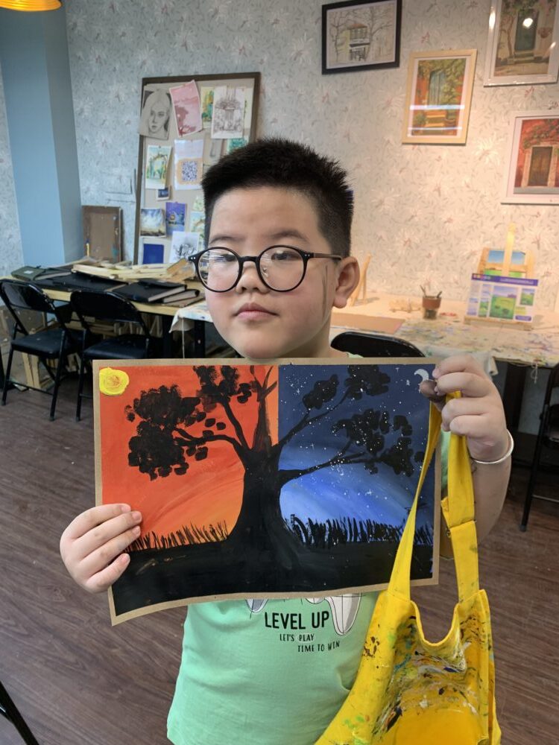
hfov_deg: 53.1
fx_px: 560
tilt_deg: -17.6
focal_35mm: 26
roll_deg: -0.7
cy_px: 372
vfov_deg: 67.3
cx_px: 280
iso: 80
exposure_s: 1/100
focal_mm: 4.25
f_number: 1.8
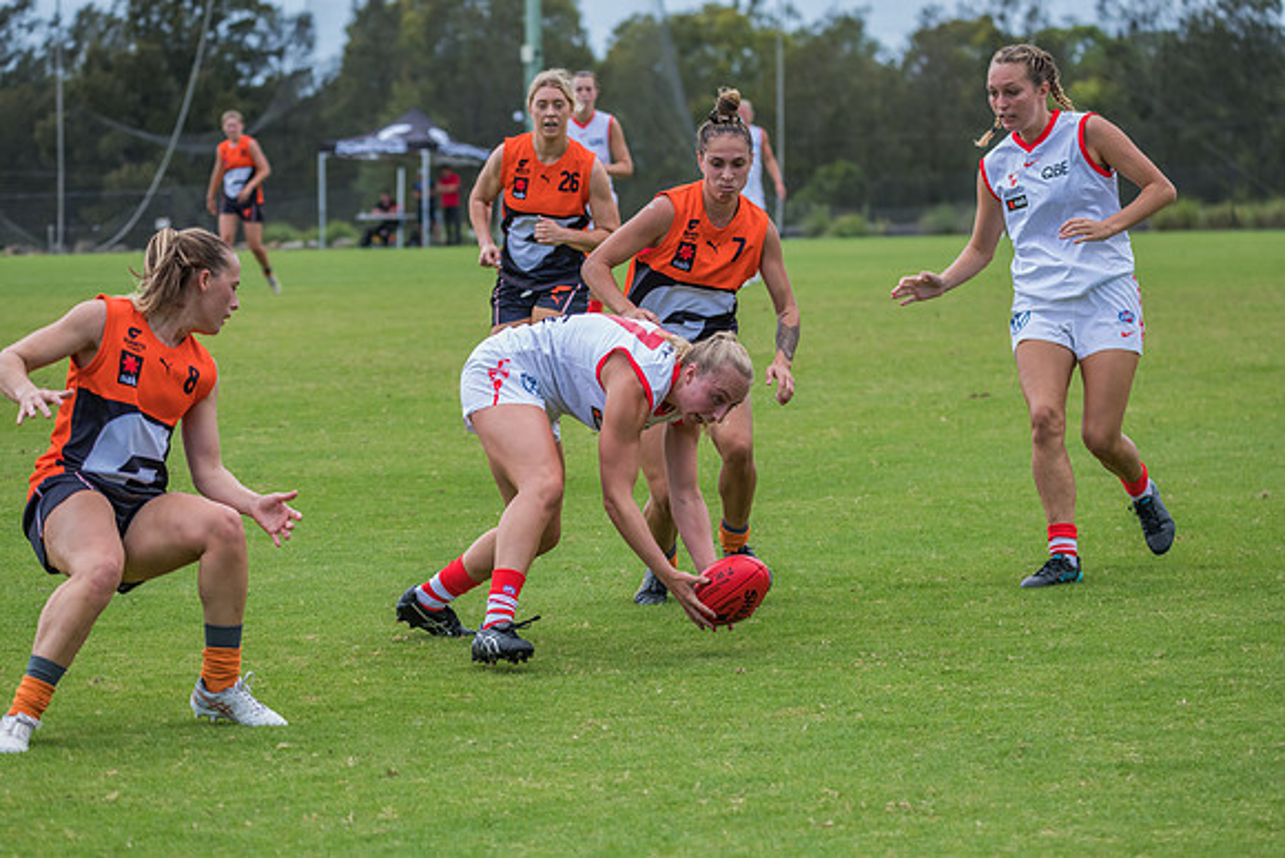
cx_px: 642
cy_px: 429
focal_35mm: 150
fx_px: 5355
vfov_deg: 9.2
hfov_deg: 13.7
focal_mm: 150
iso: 800
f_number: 7.1
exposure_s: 1/1600
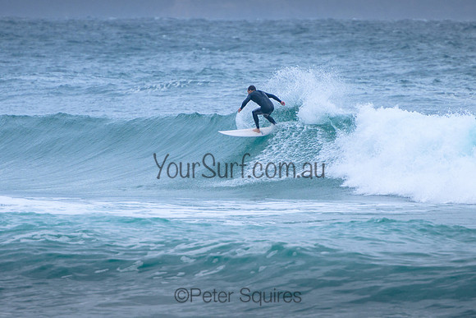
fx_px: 7275
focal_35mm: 550
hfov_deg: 3.7
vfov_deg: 2.5
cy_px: 124
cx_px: 235
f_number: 5.6
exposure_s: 1/2000
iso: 640
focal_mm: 400
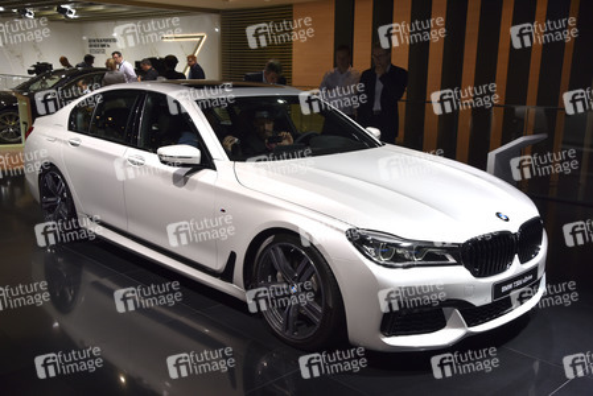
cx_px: 296
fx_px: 626
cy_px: 198
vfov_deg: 35.1
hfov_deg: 50.7
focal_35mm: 38
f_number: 8
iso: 400
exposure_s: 1/250
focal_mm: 38
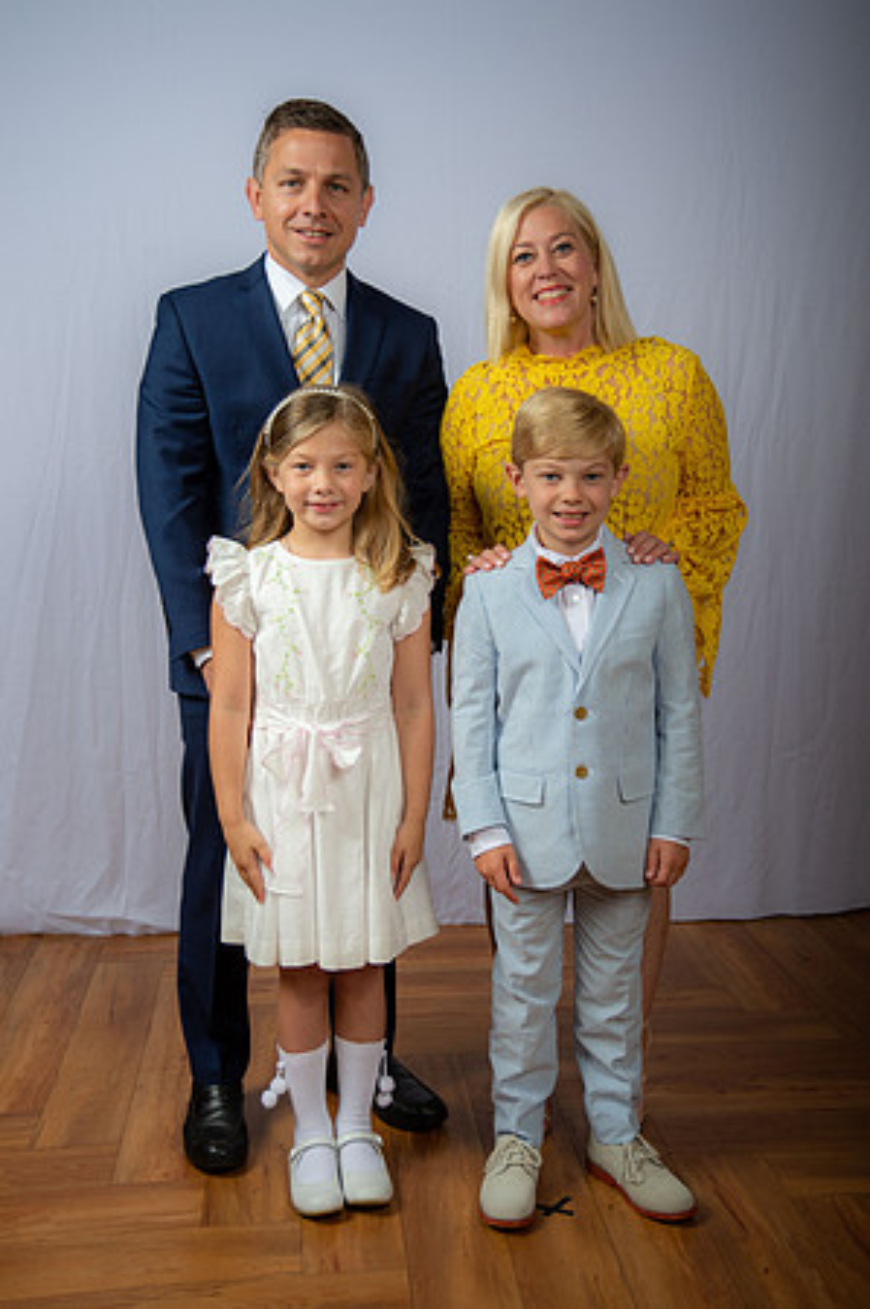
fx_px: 1635
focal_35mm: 45
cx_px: 435
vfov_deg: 43.6
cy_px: 654
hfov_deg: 29.8
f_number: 6.3
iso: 250
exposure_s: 1/200
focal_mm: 45
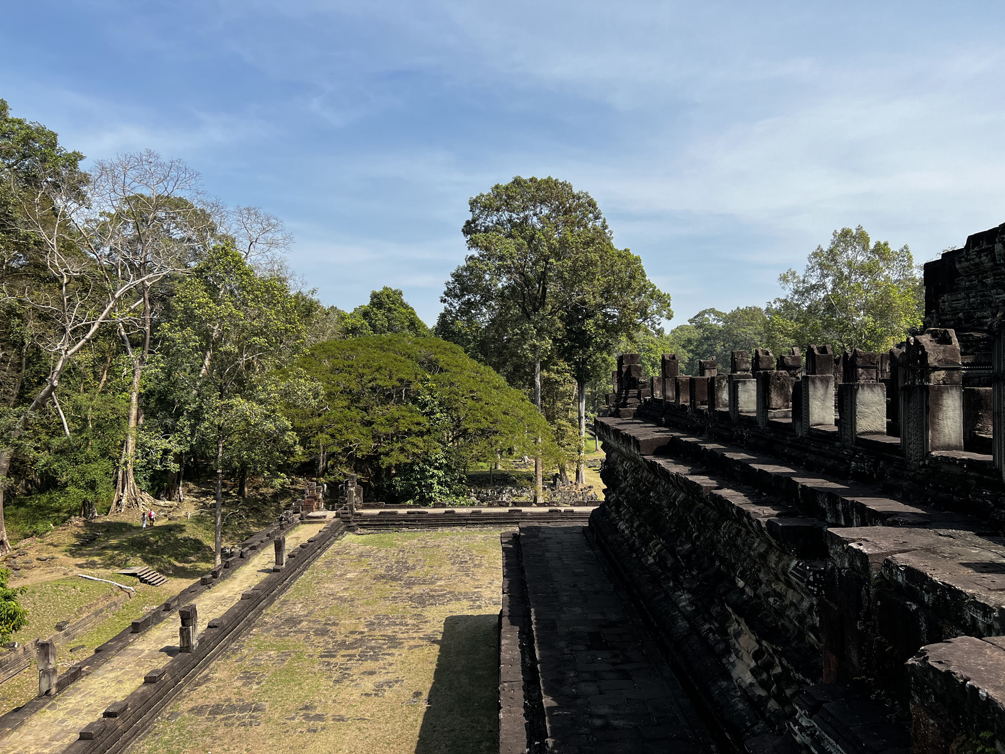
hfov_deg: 67.3
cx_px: 502
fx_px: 755
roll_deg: +0.8
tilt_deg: -0.6
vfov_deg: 53.1
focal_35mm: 26
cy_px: 377
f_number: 1.5
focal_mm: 5.7
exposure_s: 1/3356
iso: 50
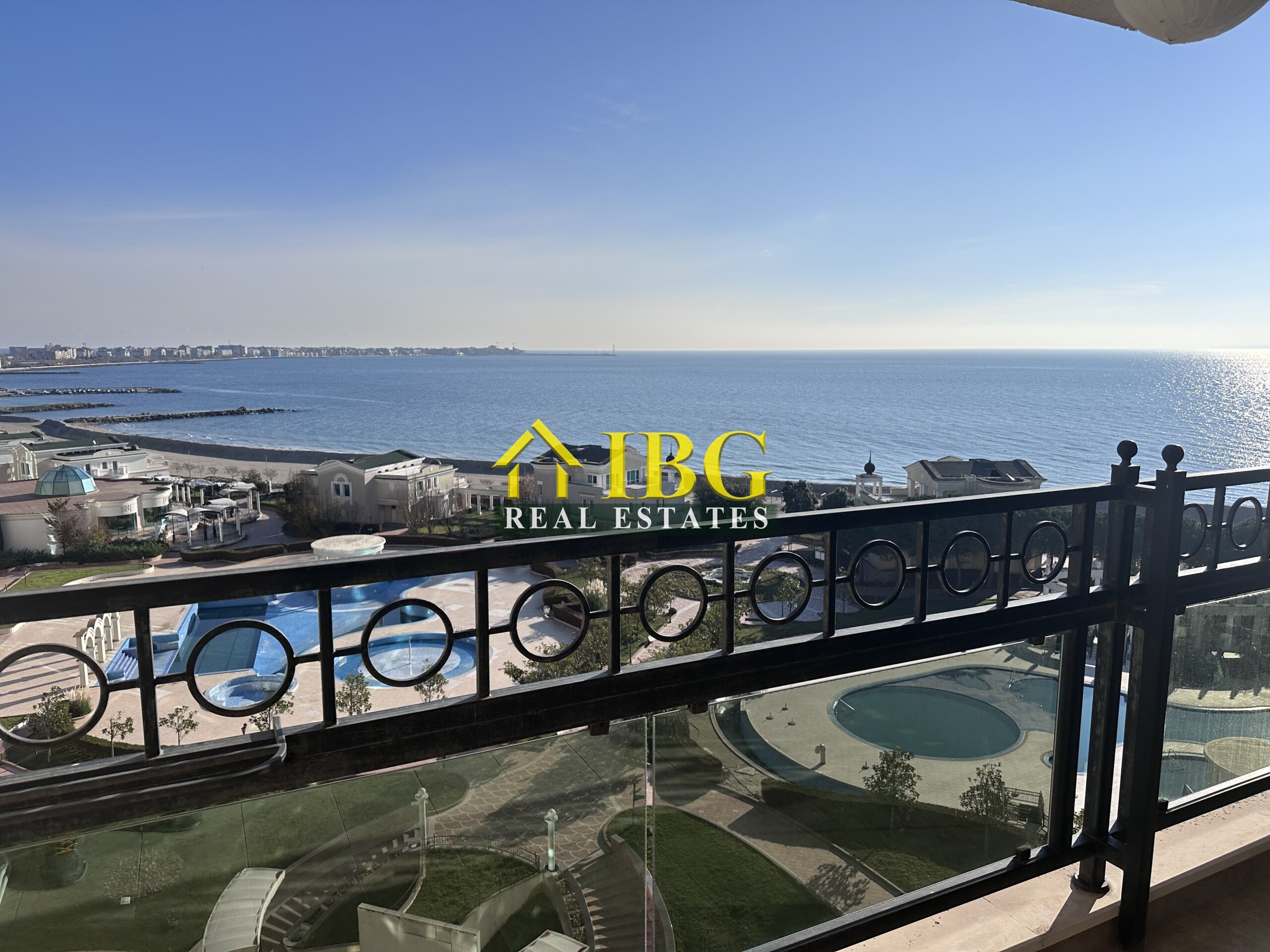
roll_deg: +0.8
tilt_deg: -8.1
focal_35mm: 24
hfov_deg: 71.6
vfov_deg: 56.8
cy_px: 476
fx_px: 881
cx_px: 635
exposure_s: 1/10753
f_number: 1.78
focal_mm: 6.86
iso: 80
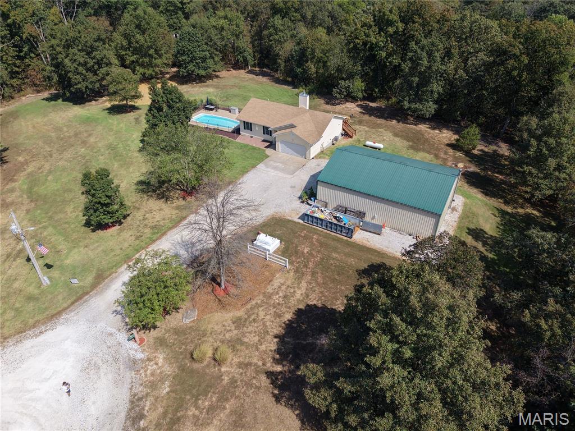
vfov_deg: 56.8
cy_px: 216
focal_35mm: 24
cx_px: 288
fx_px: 399
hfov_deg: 71.6
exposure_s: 1/80
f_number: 1.8
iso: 100
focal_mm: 8.67
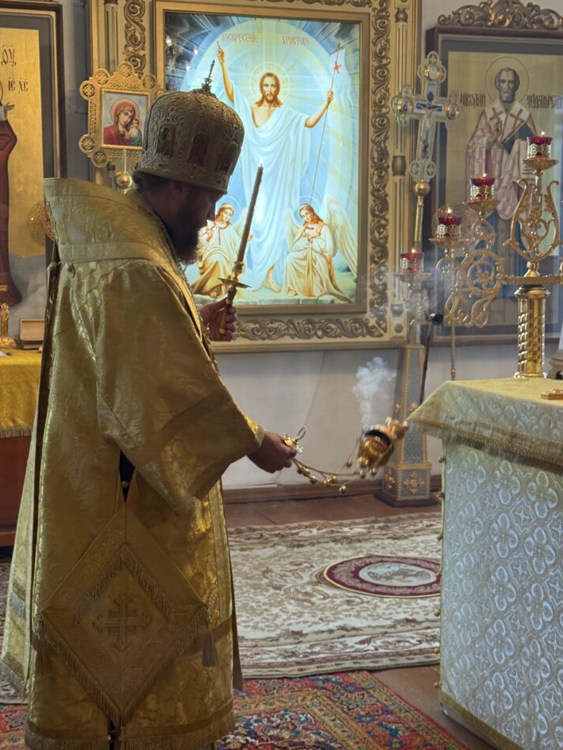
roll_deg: +1.9
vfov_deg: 36.8
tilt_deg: -5.1
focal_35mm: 52
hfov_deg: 28.0
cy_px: 352
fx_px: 1127
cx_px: 259
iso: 100
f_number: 1.78
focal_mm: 6.76
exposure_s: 1/50
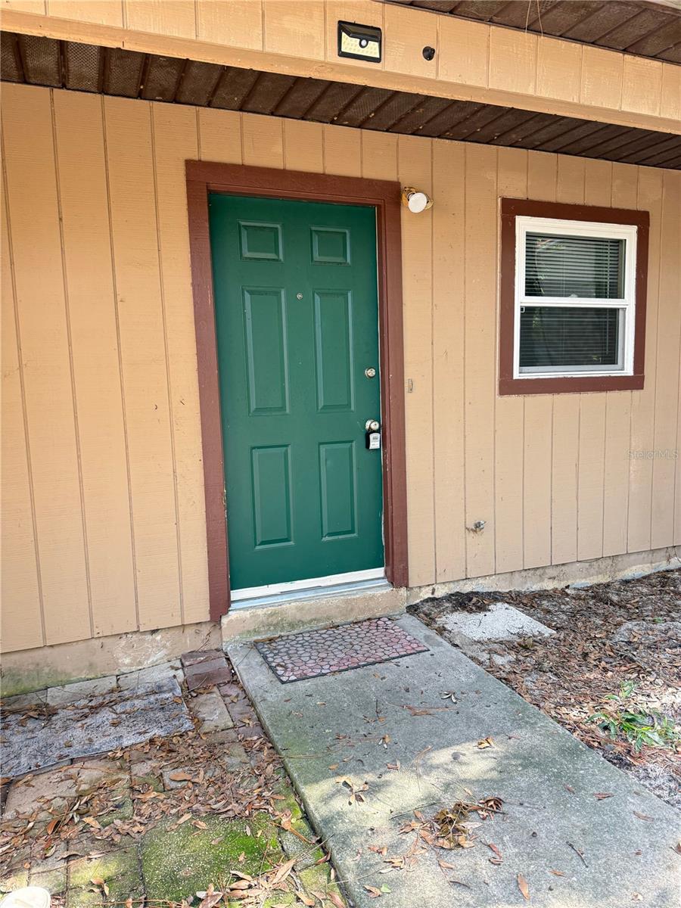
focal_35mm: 24
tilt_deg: -6.8
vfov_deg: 71.6
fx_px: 630
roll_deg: +1.5
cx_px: 340
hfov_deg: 56.8
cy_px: 454
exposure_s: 1/116
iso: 200
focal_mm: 6.76
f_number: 1.78
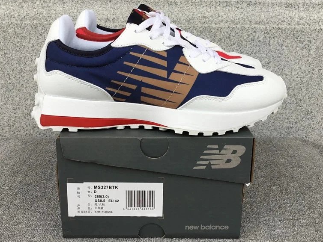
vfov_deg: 38.6
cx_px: 162
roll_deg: -1.0
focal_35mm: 37
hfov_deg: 50.1
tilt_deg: -16.1
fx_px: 345
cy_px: 109
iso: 25
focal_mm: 3.3
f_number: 2.4
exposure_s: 1/100
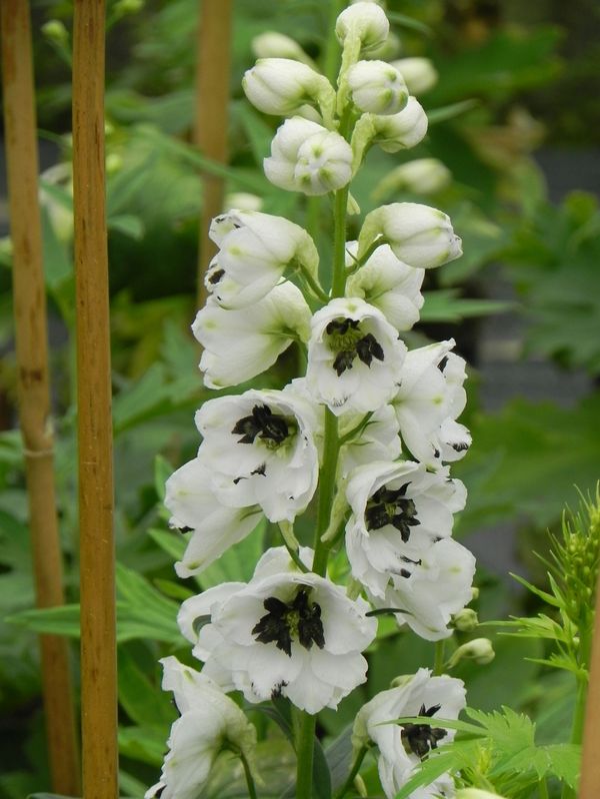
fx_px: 6725
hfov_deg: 5.1
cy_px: 400
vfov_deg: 6.8
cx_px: 300
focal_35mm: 291
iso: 160
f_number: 5
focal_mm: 51.8
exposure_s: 1/200
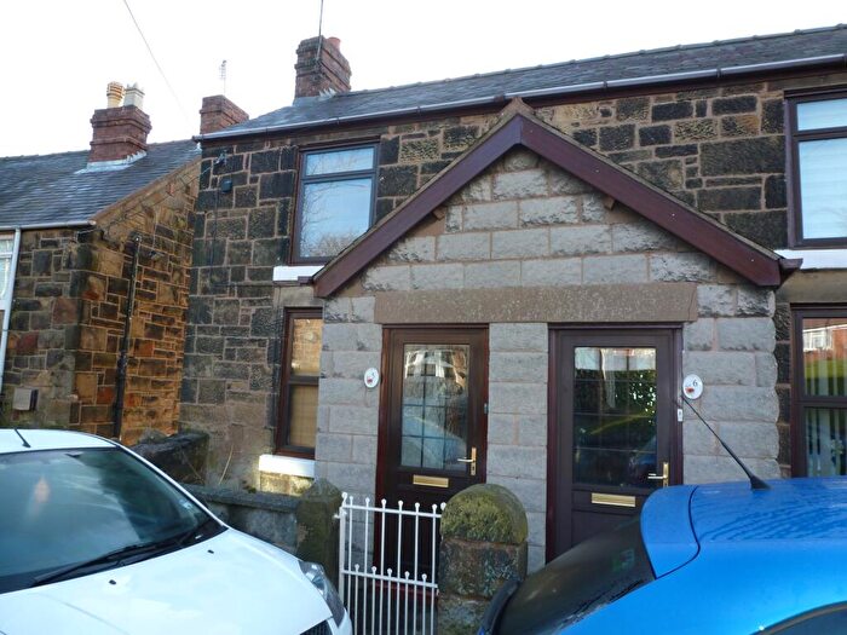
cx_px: 424
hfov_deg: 71.6
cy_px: 318
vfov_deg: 56.8
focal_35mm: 24
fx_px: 587
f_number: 3.3
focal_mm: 4.3
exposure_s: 1/100
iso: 100
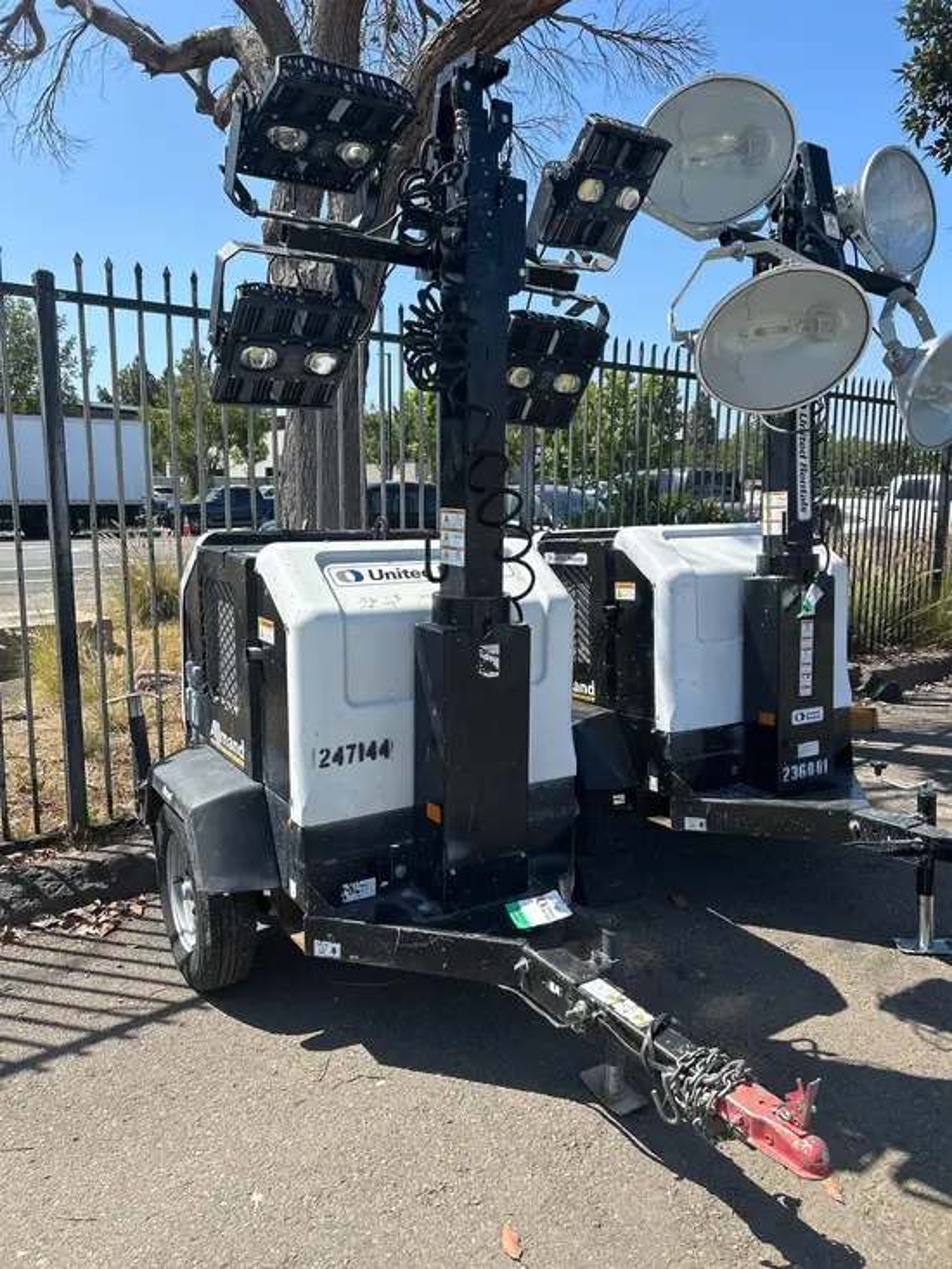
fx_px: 953
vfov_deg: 67.3
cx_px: 476
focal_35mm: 26
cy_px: 634
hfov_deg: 53.1
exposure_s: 1/2513
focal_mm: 5.7
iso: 50
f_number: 1.5
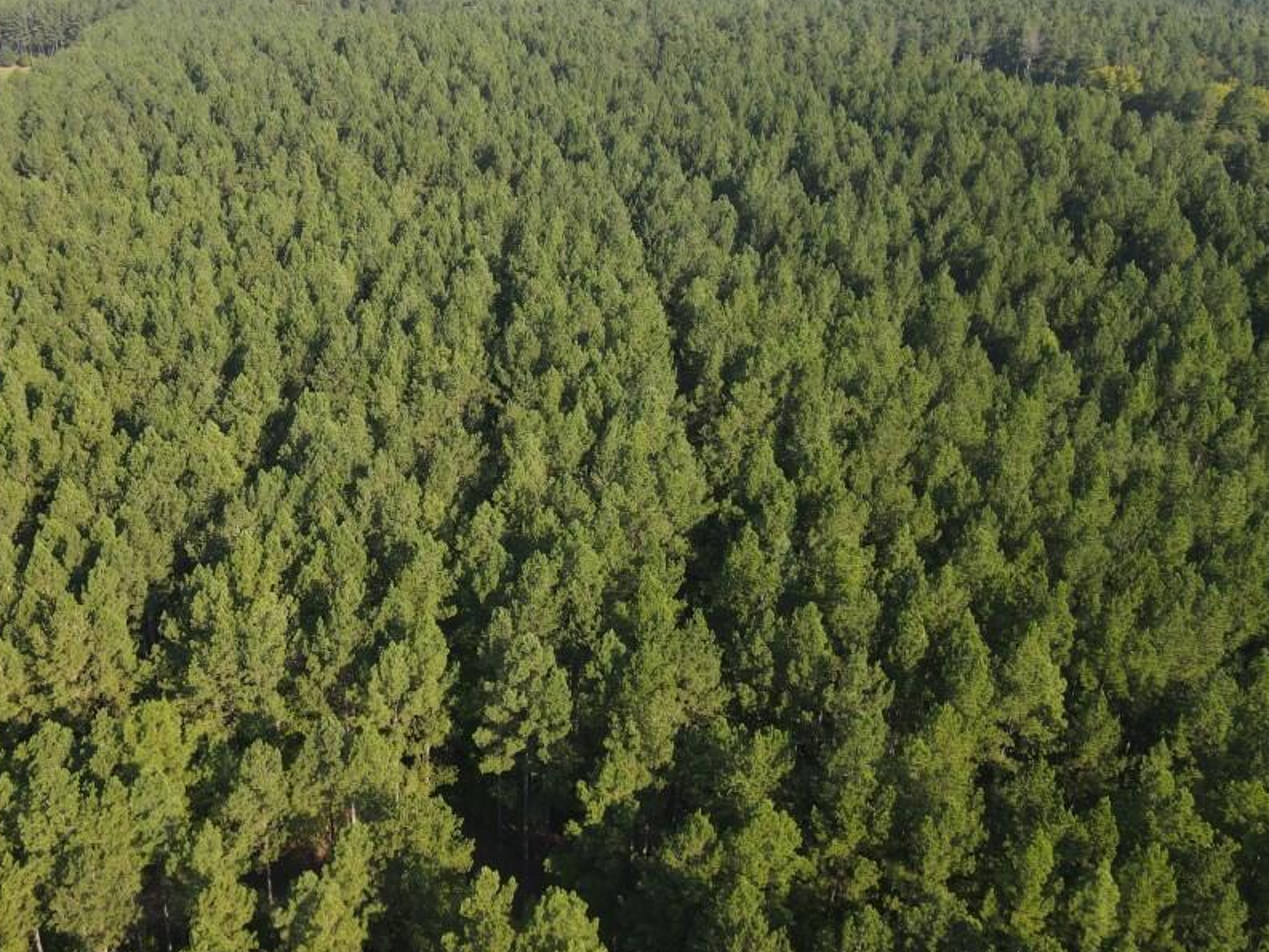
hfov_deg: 57.7
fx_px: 1137
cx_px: 490
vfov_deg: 45.3
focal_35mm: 31
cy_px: 398
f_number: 2.8
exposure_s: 1/250
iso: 110
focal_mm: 4.5
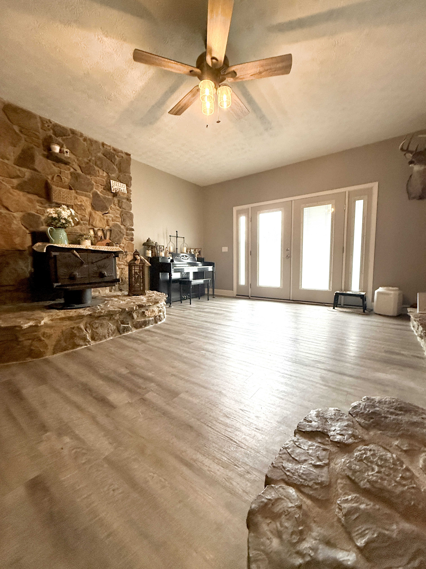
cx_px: 213
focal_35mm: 14
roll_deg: -0.2
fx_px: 230
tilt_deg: -4.0
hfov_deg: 85.7
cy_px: 284
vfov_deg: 102.1
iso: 500
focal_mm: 2.22
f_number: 2.2
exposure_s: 1/120
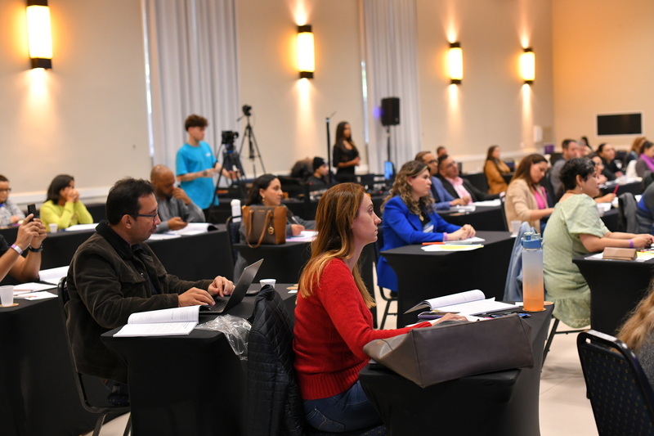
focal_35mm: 50
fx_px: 908
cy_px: 218
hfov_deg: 39.6
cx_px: 327
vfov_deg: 27.0
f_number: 3.2
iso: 2000
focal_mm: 50
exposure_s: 1/125
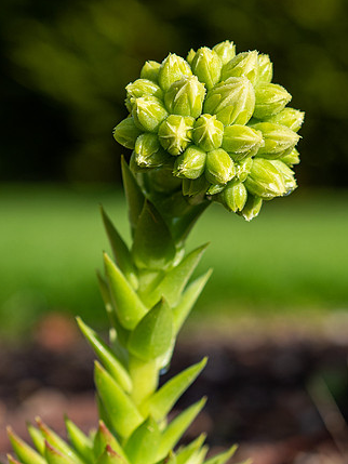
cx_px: 315
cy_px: 233
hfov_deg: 11.7
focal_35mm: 126
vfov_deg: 15.6
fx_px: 1688
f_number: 4
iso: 200
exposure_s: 1/1250
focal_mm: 45
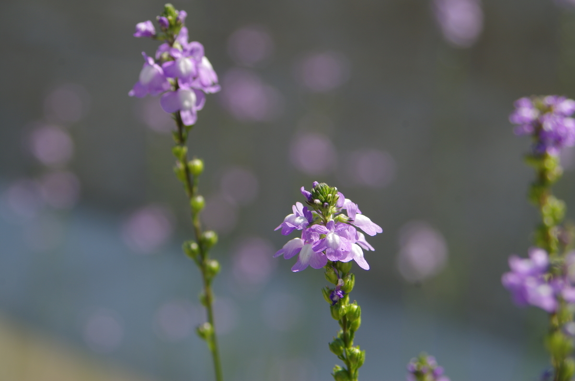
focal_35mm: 75
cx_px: 288
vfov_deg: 18.1
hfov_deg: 27.0
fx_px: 1196
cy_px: 190
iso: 100
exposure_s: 1/200
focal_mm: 50
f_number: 5
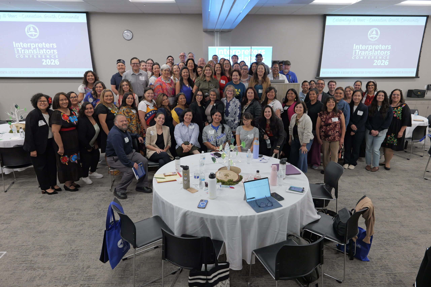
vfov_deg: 57.2
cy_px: 144
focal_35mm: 22
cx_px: 216
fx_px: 263
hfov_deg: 78.6
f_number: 6.3
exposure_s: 1/60
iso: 2000
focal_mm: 20
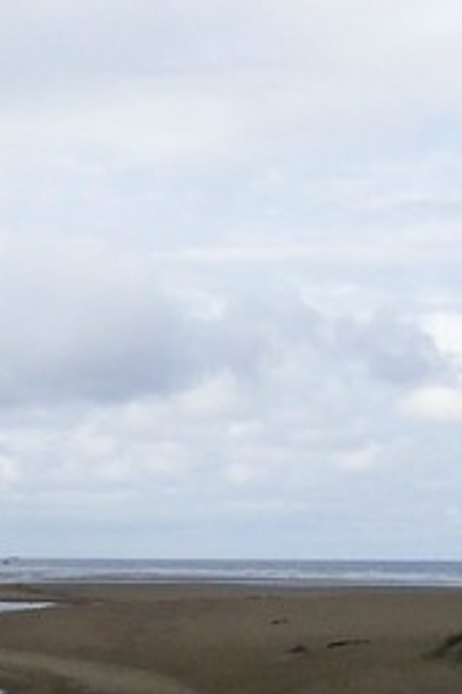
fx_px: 2467
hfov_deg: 10.4
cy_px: 451
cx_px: -213
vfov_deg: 16.0
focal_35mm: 128
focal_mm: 8
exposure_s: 1/500
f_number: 4.8
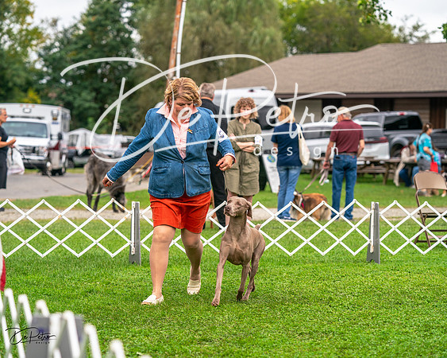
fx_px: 1534
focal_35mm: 116
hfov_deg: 16.6
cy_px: 179
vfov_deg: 13.3
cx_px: 224
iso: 400
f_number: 3.5
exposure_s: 1/1250
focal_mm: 103
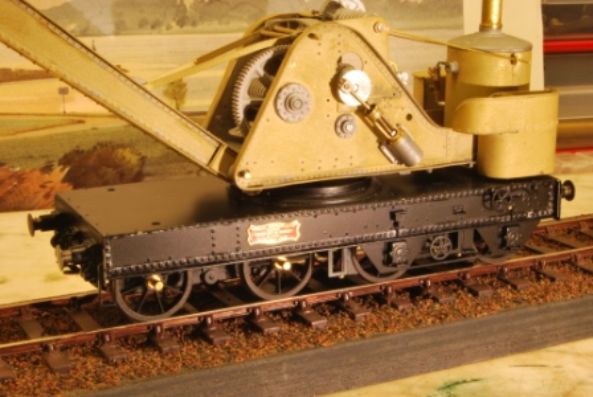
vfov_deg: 19.8
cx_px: 296
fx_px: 1138
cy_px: 198
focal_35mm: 69
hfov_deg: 29.2
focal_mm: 46
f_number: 36
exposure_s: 2.2
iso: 200
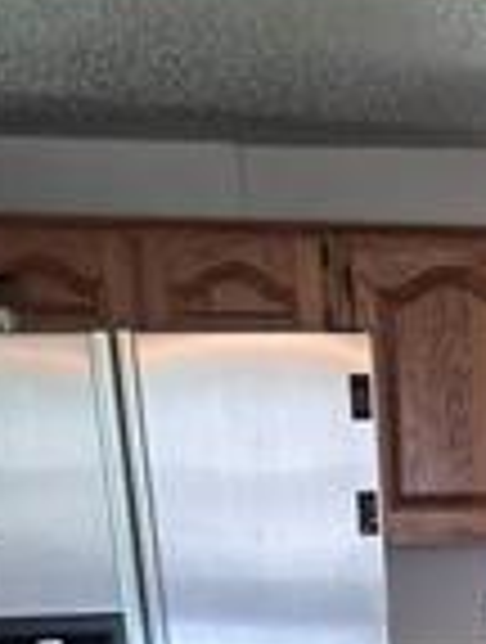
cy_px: 1022
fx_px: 1435
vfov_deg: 20.7
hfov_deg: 18.4
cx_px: 562
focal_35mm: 77
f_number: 1.8
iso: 800
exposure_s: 1/120
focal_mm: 5.4
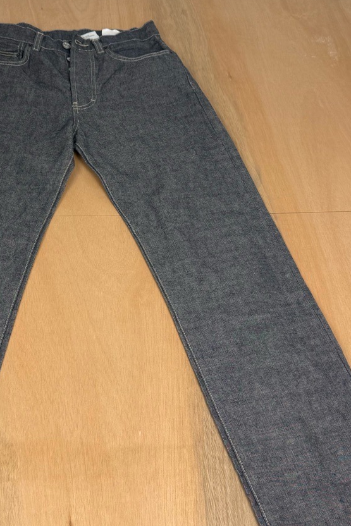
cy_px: 250
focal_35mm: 48
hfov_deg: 27.7
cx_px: 94
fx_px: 702
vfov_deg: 41.1
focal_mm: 6.76
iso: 50
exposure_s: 1/121
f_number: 1.78
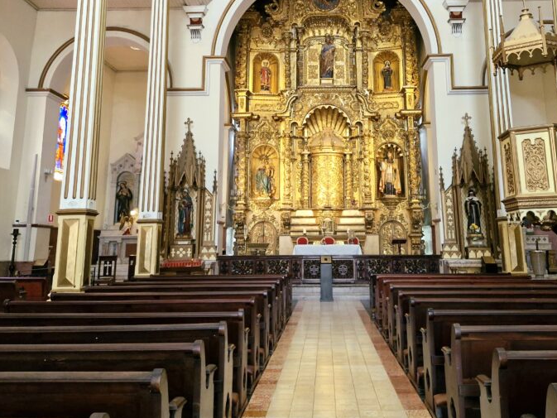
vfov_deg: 39.6
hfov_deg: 52.5
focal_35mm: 35
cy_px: 104
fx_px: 563
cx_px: 315
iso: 1000
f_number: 1.8
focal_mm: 5.54
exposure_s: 1/120
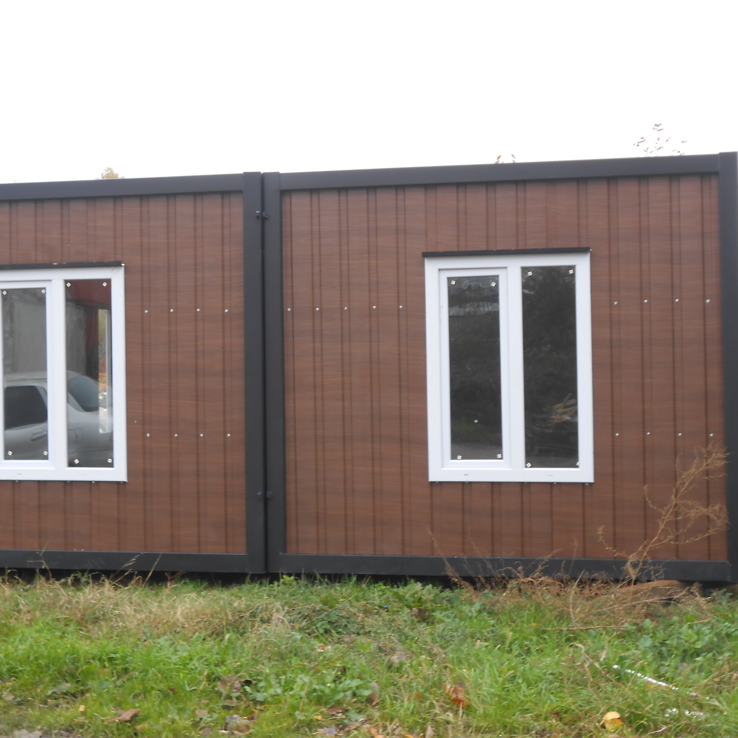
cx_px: 307
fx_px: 1399
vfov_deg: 29.6
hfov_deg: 29.5
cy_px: 370
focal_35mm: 58
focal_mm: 8.8
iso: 100
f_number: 4.8
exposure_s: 1/30
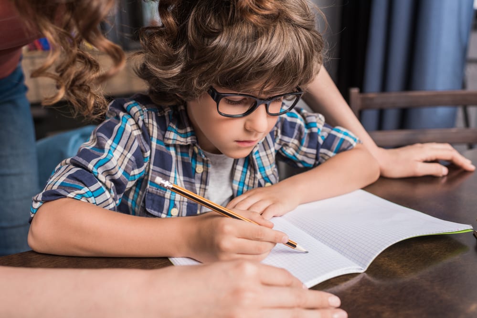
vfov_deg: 37.9
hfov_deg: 54.4
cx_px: 238
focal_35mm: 35
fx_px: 464
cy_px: 159
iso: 125
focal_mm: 35
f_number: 3.5
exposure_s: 1/125
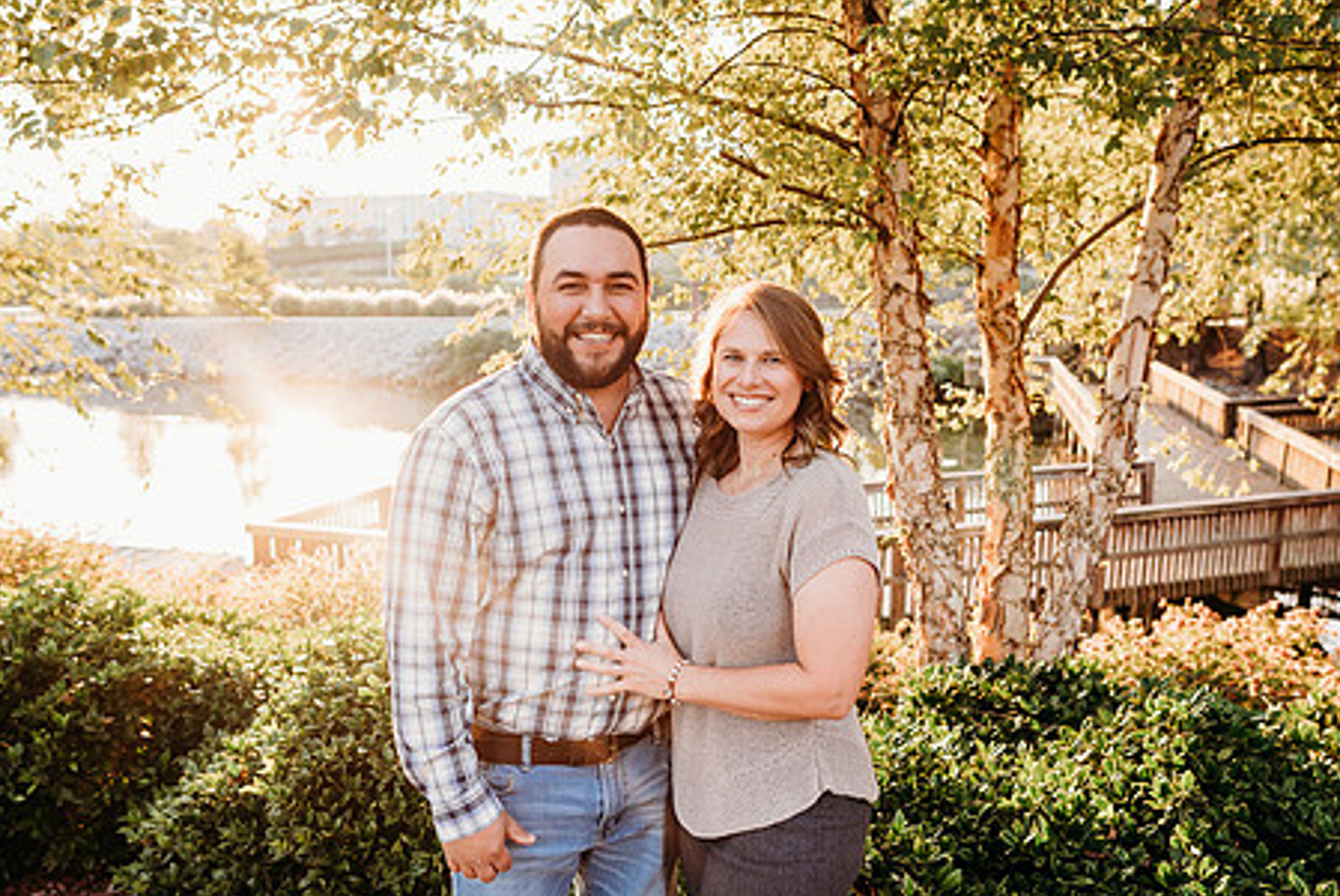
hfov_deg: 60.3
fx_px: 1155
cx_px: 666
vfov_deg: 42.4
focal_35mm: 31
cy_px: 476
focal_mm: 24
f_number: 3.2
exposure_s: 1/320
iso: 250
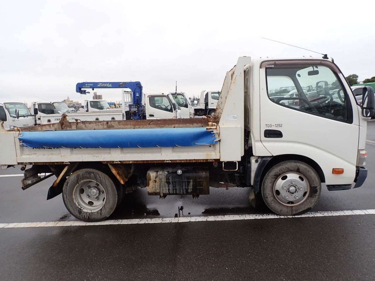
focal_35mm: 25
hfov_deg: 69.4
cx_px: 188
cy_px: 140
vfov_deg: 54.9
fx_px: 271
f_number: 2.8
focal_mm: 4.5
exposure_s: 1/125
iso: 100
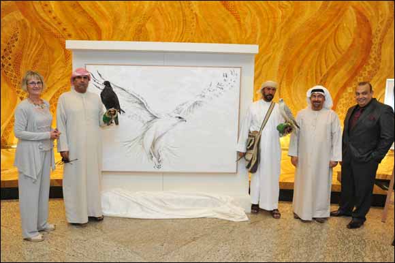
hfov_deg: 73.8
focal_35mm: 24
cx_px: 198
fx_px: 263
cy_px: 132
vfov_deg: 53.1
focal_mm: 24
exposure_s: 1/80
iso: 4000
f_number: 7.1
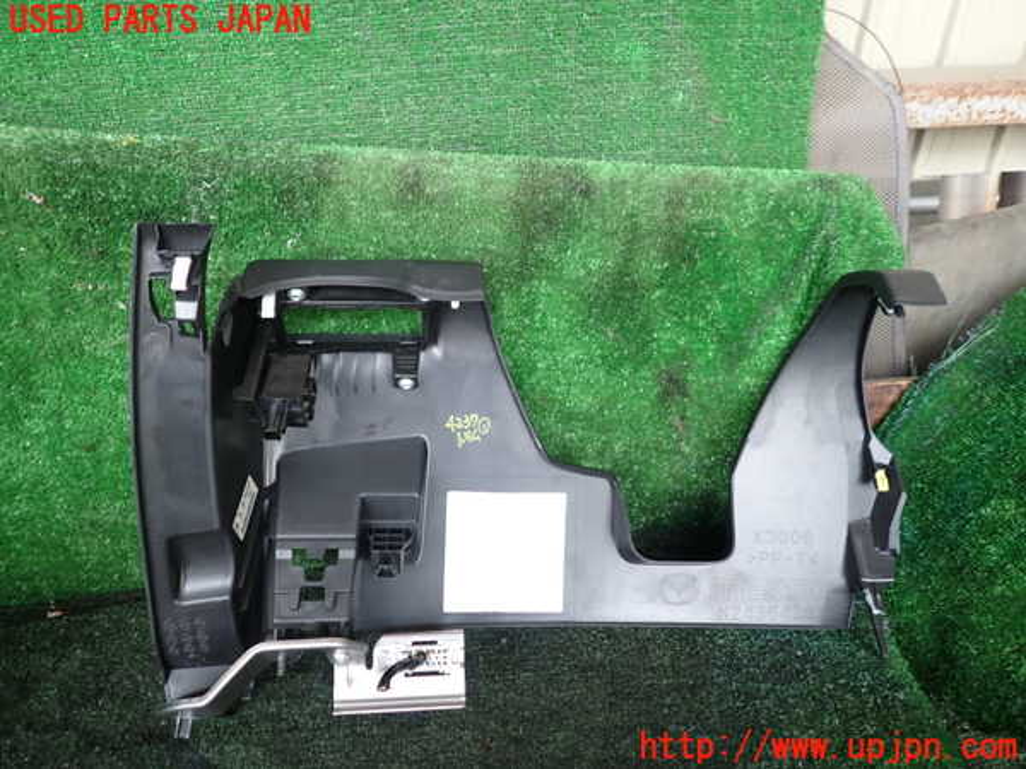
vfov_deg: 54.9
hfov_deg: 69.4
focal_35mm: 25
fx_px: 741
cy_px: 384
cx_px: 513
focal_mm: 4.5
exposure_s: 1/50
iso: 200
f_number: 2
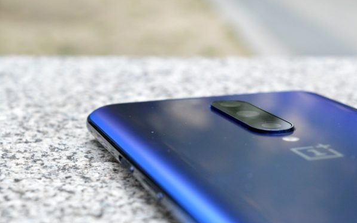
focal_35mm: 85
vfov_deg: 15.5
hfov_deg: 24.5
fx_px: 823
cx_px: 179
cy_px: 117
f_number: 10
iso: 1600
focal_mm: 55
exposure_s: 1/500
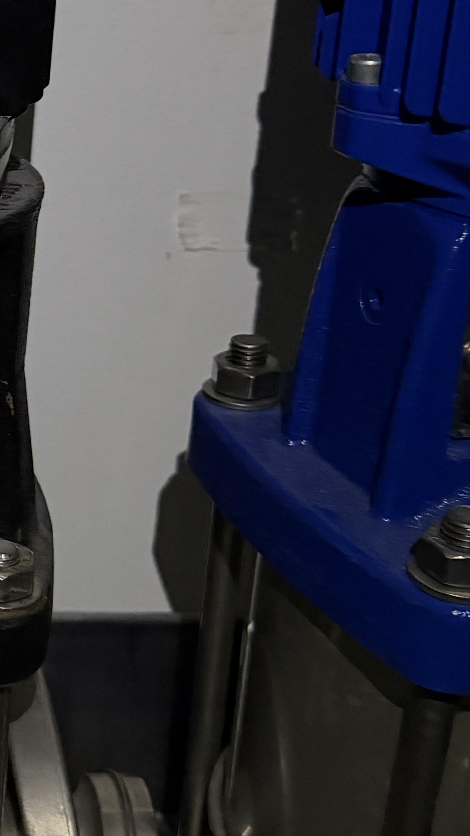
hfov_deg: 16.4
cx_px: -201
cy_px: 316
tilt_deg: -23.4
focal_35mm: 68
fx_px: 1507
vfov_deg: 30.9
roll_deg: -1.3
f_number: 1.78
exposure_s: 1/29
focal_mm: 6.76
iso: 1250
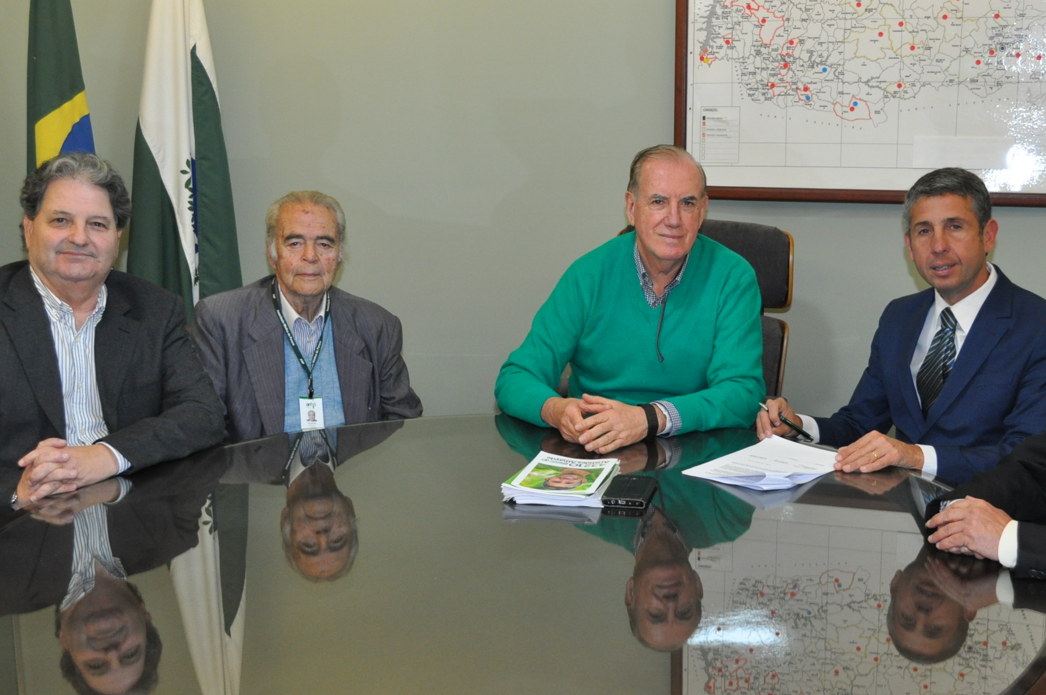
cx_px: 582
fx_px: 1393
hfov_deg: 41.1
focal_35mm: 48
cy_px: 358
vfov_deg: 28.0
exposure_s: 1/60
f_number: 4
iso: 800
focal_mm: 22
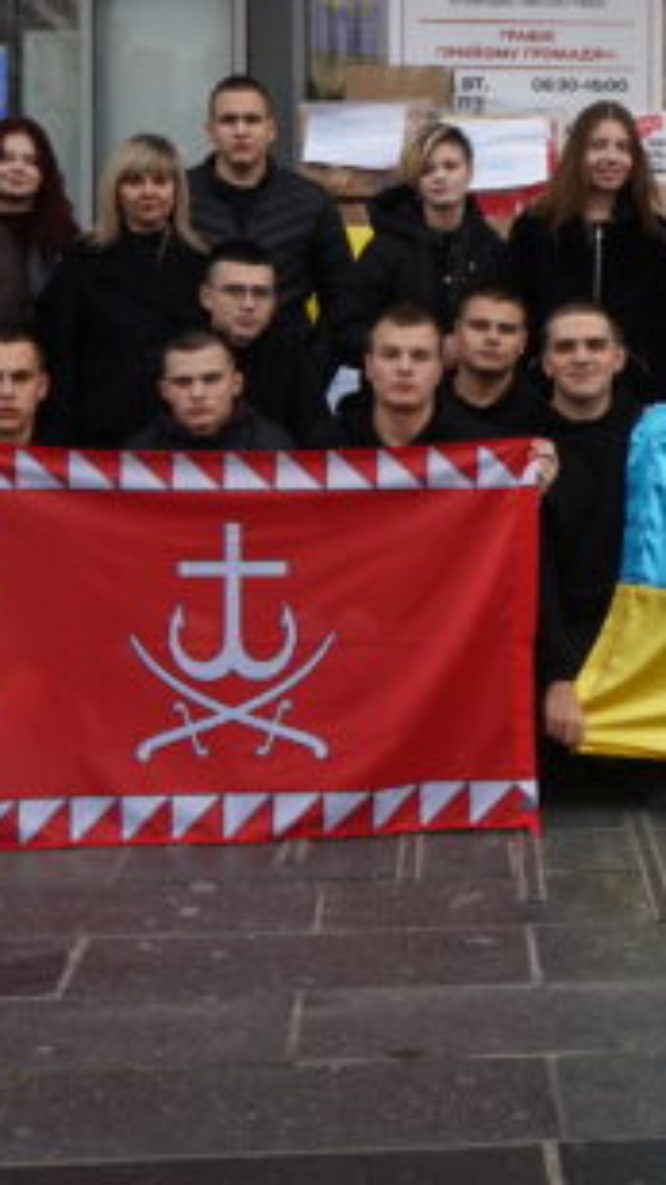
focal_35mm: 81
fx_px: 2546
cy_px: 383
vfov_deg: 26.1
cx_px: 747
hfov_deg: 14.5
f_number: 7.1
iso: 800
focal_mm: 31
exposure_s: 1/160
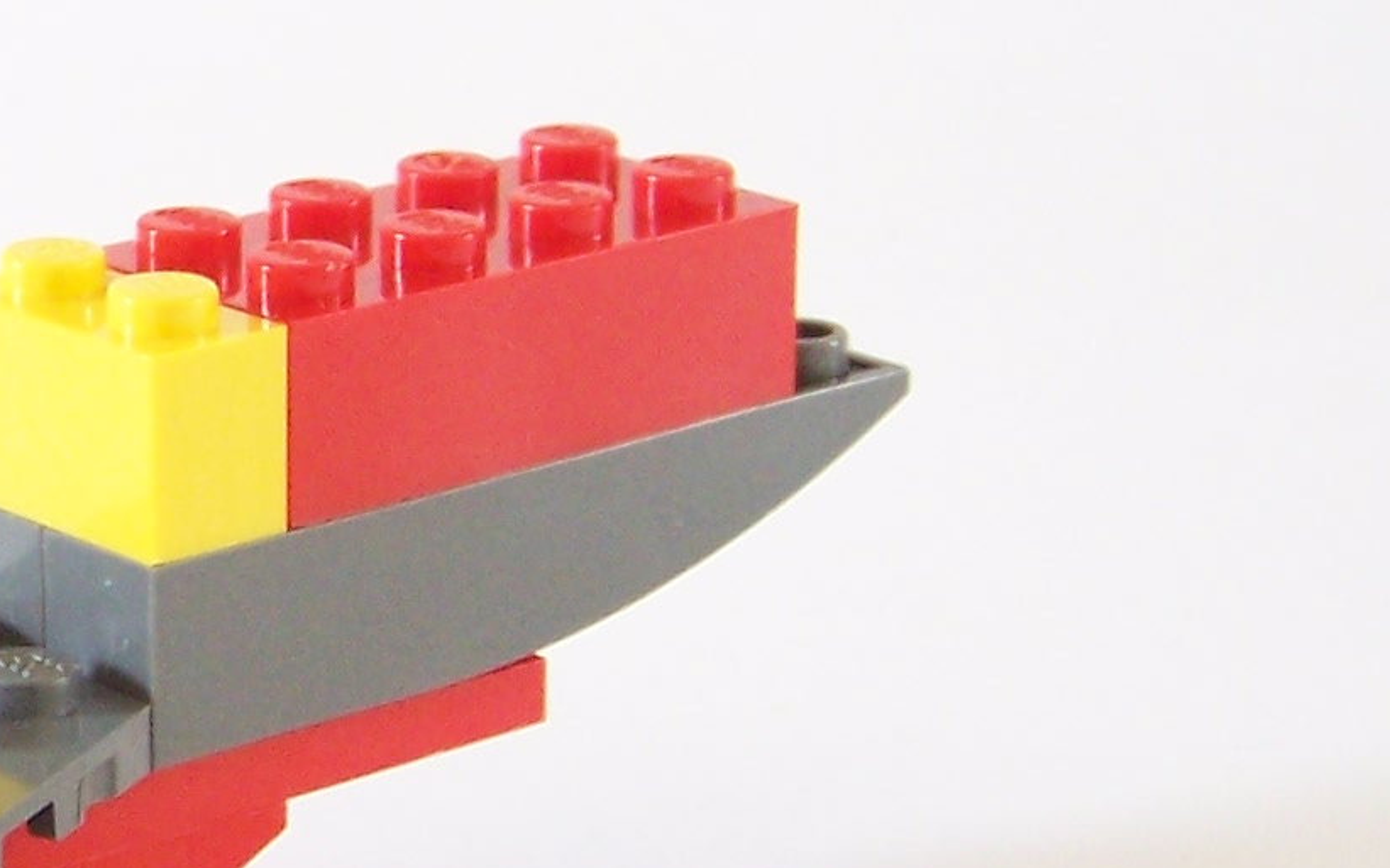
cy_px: 550
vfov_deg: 9.8
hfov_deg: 15.3
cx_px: -164
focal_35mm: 133
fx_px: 5038
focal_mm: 6.7
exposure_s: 1/15
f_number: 3.2
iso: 200
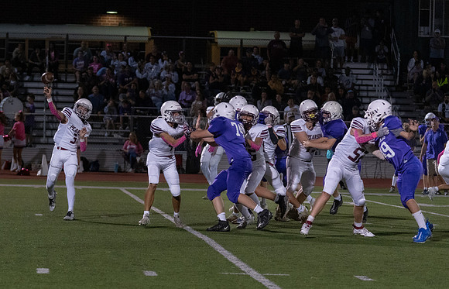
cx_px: 54
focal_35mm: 190
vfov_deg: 7.1
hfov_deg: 10.9
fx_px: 2341
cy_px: 174
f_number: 2.8
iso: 3200
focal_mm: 101
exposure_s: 1/1250
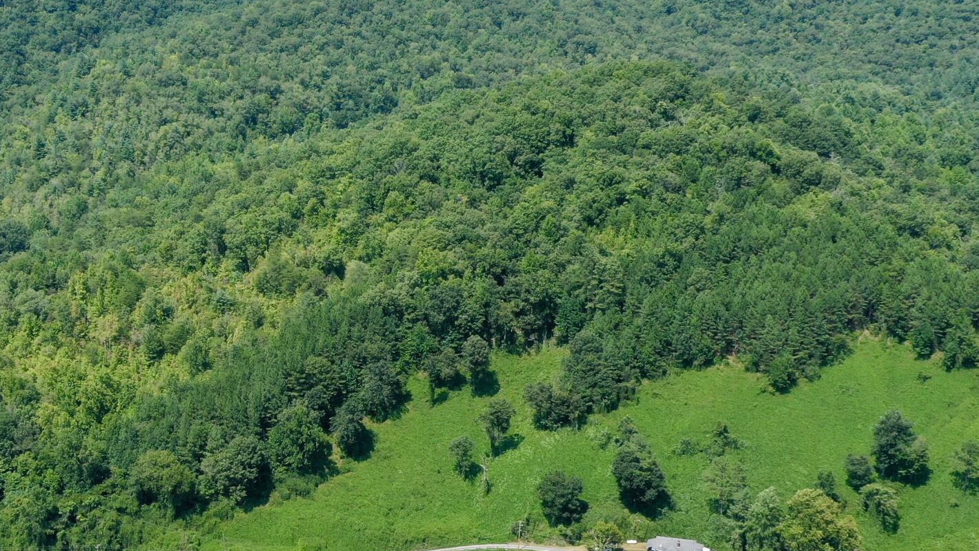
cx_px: 350
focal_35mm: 62
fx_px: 1609
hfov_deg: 33.6
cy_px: 386
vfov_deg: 19.3
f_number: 6.3
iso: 100
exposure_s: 1/120
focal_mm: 10.26
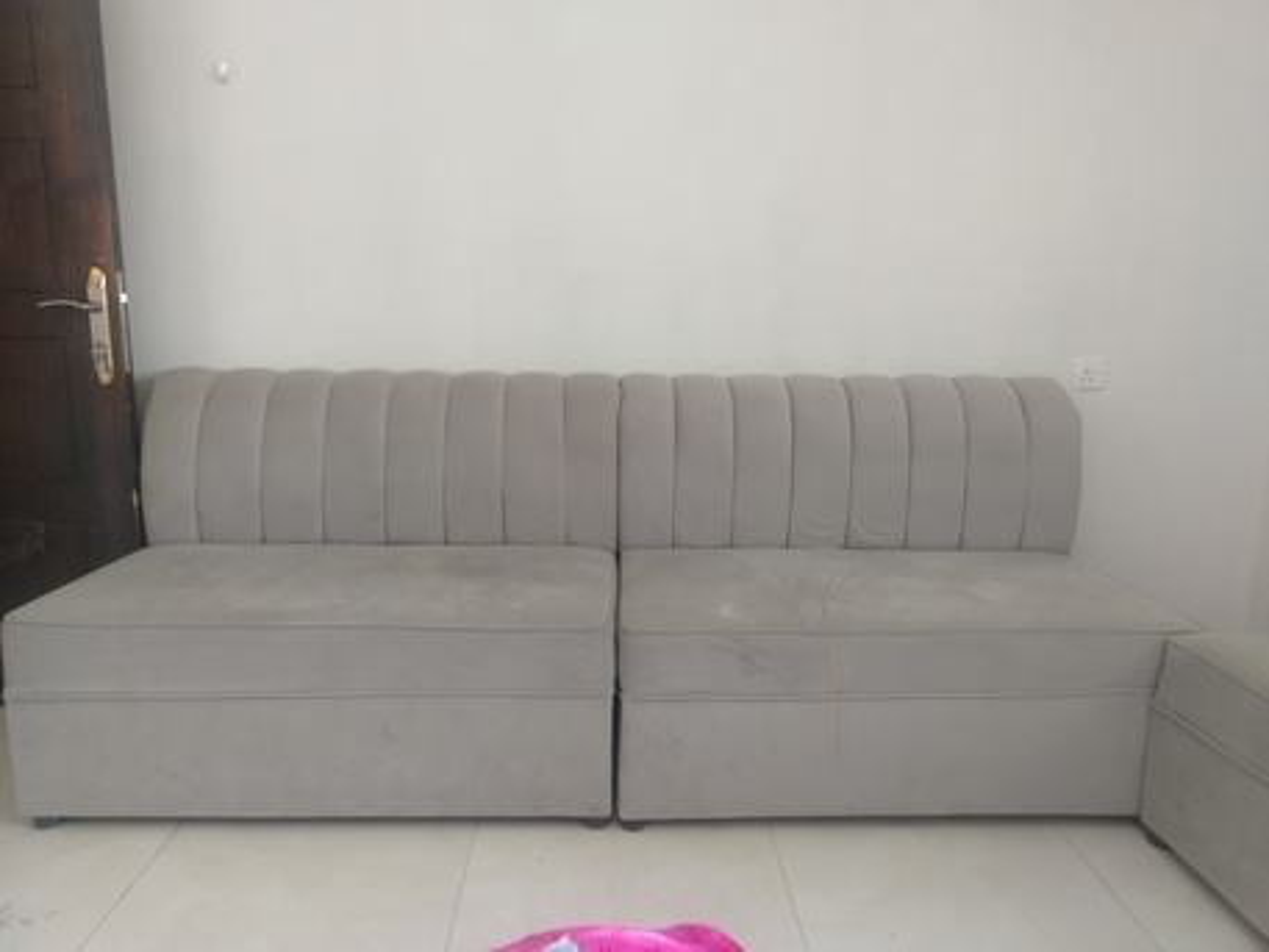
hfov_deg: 71.6
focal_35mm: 24
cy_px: 476
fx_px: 880
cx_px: 634
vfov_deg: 56.8
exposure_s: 1/25
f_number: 1.75
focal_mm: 5.25
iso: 1381
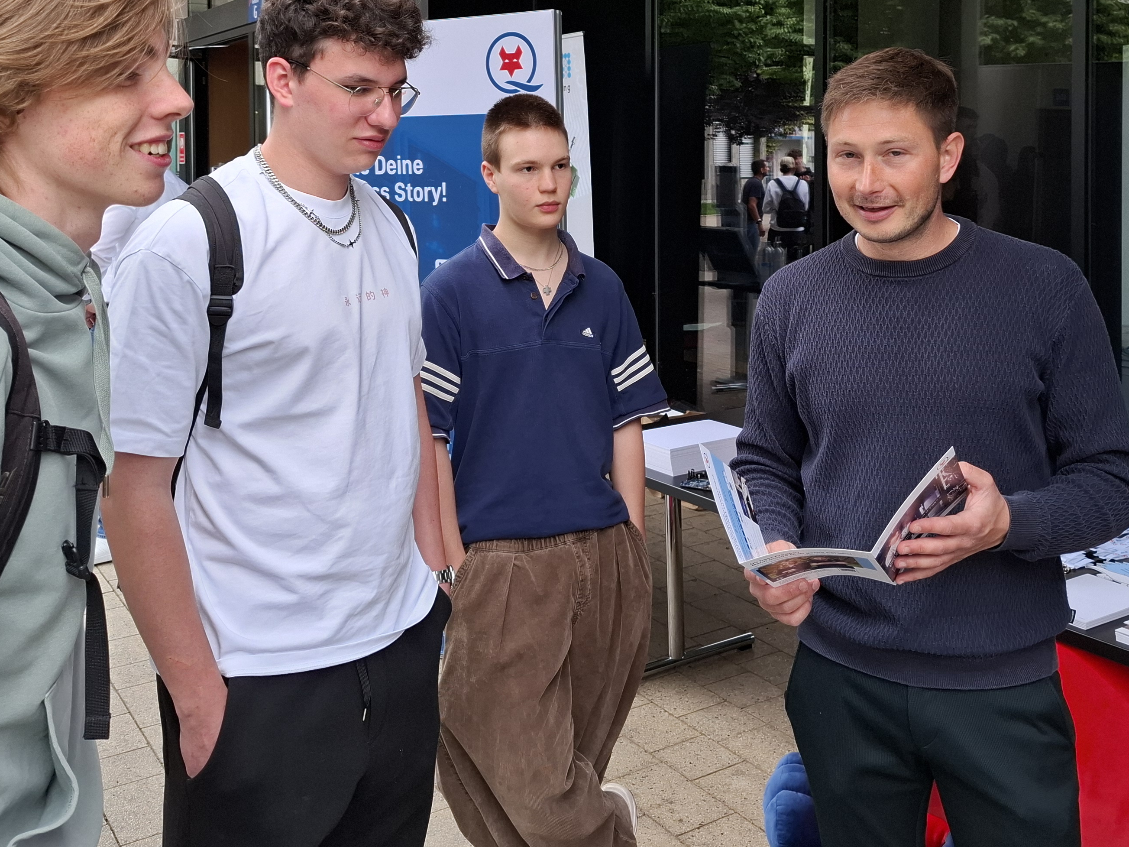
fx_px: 1174
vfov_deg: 38.4
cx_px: 596
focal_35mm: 36
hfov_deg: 51.3
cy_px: 186
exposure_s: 1/211
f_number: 1.8
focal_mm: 5.54
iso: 50
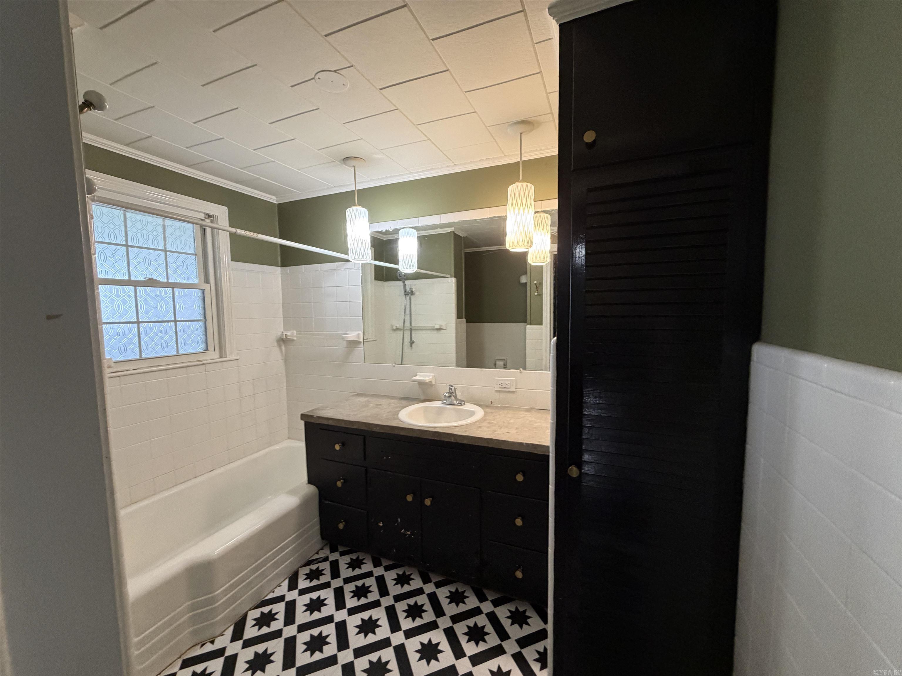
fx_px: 365
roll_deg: +2.0
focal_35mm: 14
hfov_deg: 102.1
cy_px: 338
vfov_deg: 85.7
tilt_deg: -6.0
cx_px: 451
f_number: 2.2
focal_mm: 2.22
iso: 320
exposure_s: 1/60
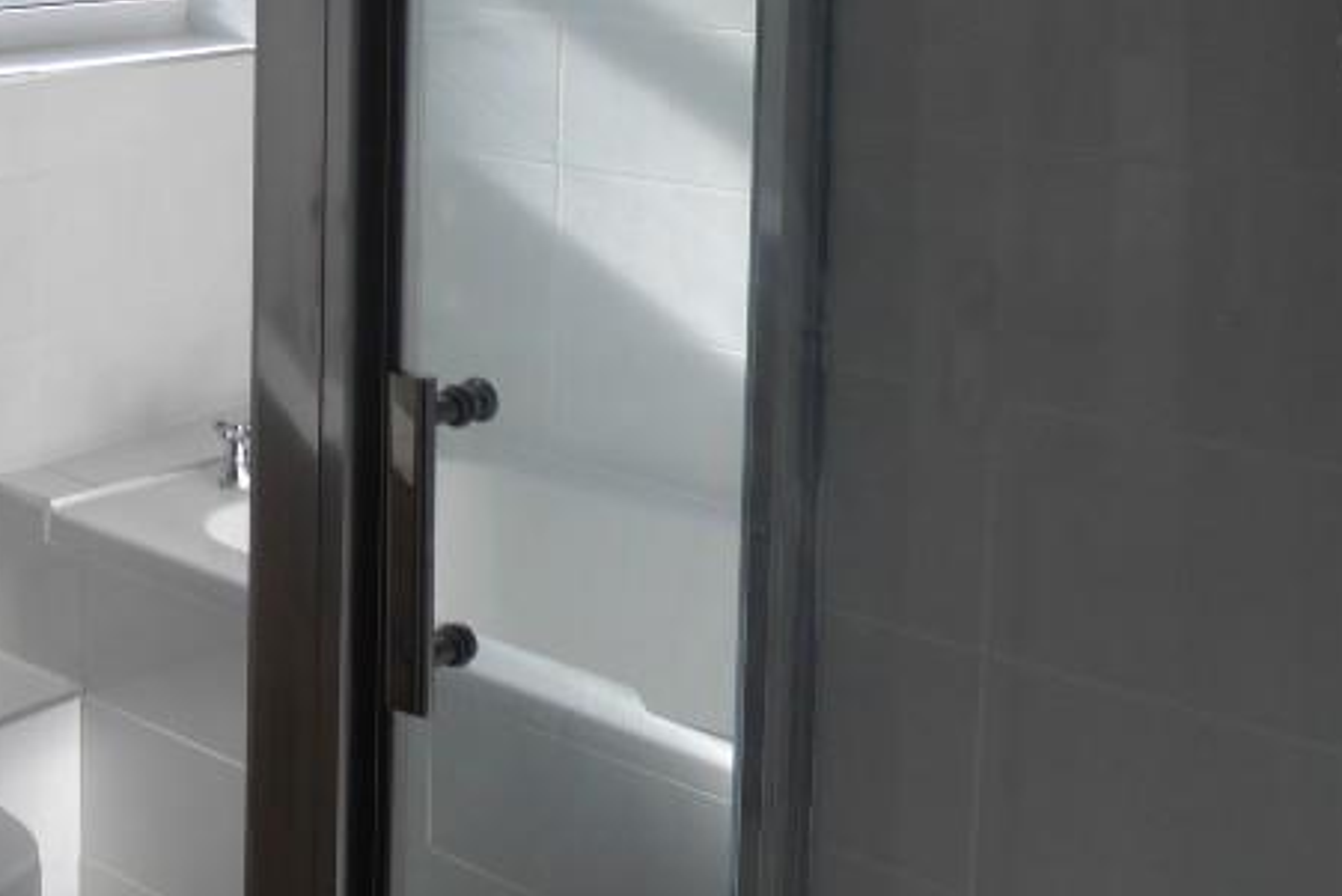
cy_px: -3
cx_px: -164
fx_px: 2200
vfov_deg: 22.1
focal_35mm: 59
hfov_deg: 30.1
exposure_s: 1/160
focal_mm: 4.3
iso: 80
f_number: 3.3
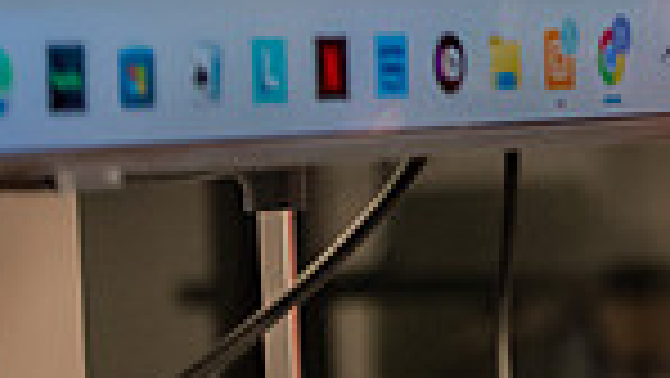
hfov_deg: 6.8
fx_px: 5475
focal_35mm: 308
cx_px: 1195
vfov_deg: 3.9
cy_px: -445
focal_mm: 70
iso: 1000
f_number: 2.8
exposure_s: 1/200
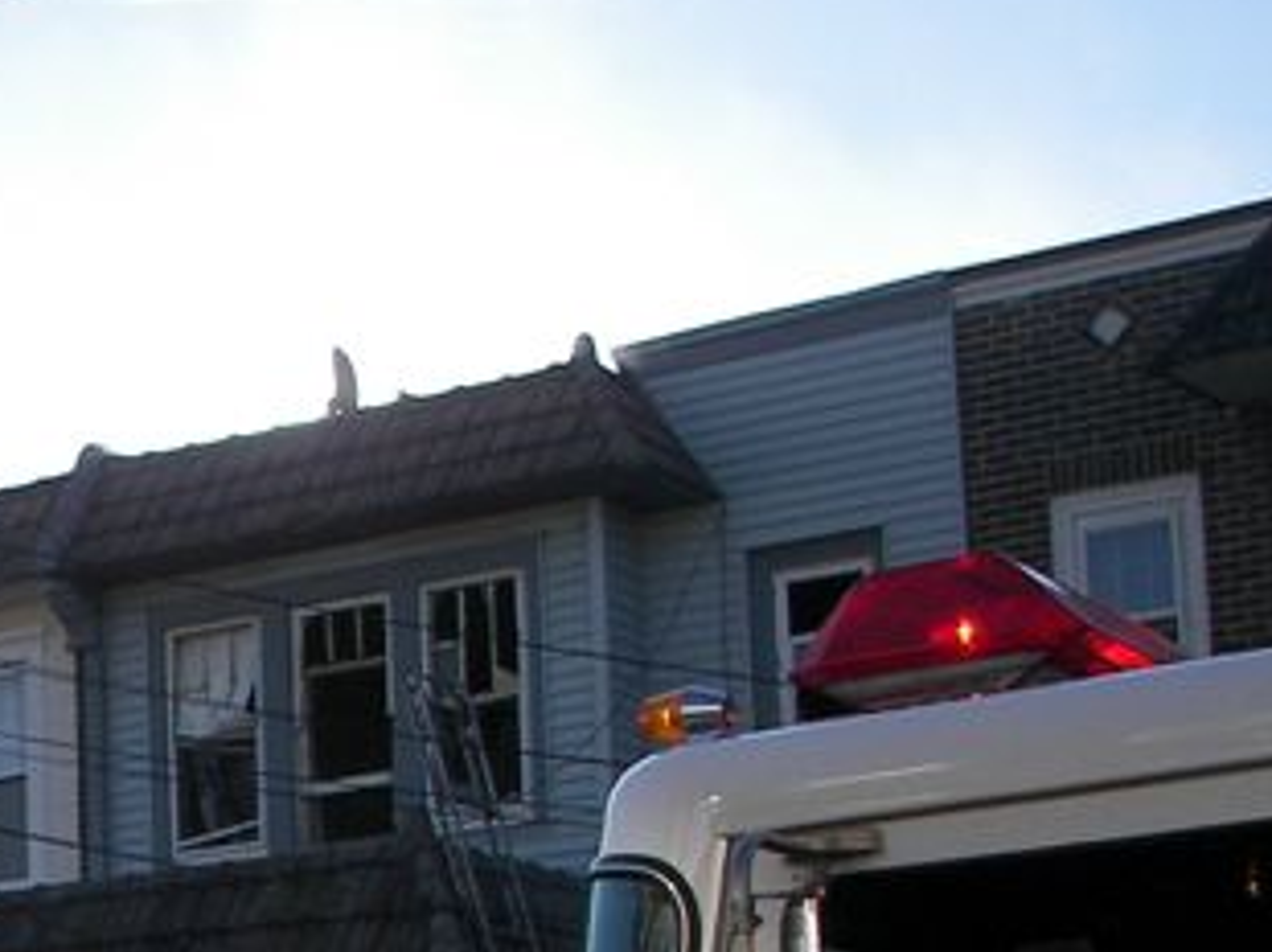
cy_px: 1137
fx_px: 3415
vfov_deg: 15.3
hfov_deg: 20.1
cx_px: -160
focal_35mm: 93
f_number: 2.8
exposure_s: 1/800
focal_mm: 6
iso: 50
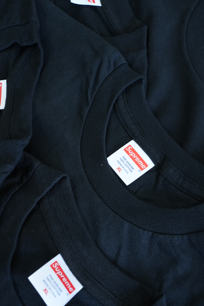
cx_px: 102
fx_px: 331
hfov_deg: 34.2
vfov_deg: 49.5
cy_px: 153
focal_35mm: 39
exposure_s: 1/30
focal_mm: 39
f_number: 10
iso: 1250
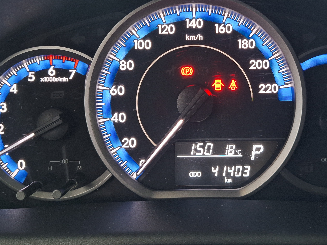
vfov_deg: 38.4
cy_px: 93
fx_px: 350
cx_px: 189
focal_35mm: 37
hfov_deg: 49.9
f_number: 1.8
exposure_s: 1/20
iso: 400
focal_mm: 5.54
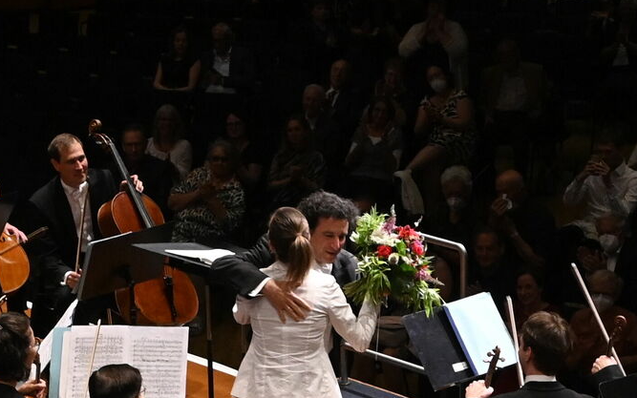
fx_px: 2292
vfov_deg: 9.8
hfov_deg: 15.8
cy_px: 467
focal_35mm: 132
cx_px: 385
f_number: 5.6
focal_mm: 30
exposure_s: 1/200
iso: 3200
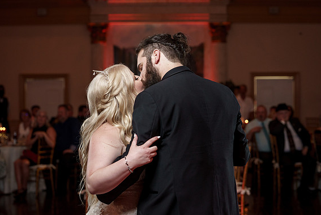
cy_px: 107
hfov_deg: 26.6
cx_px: 165
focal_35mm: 76
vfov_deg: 18.0
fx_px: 678
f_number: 4
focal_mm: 73
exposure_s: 1/200
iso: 2000
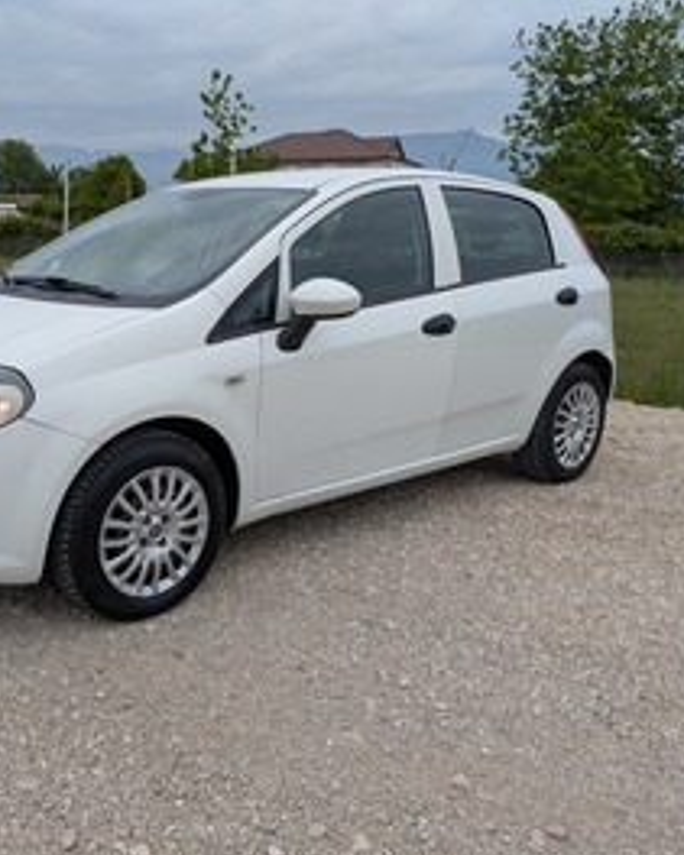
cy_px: 434
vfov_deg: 55.7
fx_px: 810
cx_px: 159
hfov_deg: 44.0
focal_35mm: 32
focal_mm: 4.53
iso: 31
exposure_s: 1/976
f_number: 1.7
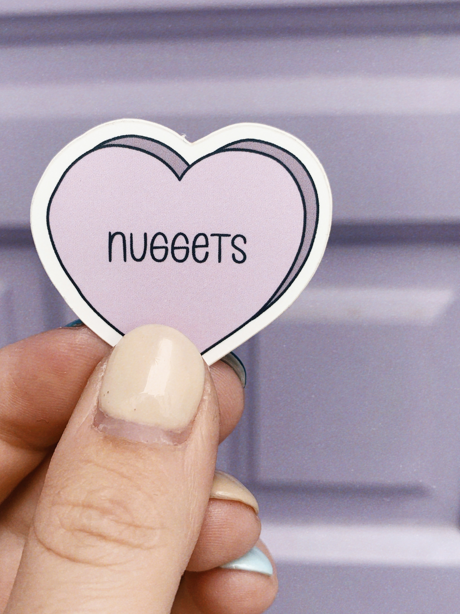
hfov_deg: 40.5
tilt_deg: -18.7
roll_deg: +1.2
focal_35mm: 35
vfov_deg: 52.6
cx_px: 184
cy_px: 298
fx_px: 620
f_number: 1.8
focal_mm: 4.25
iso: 25
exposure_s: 1/284
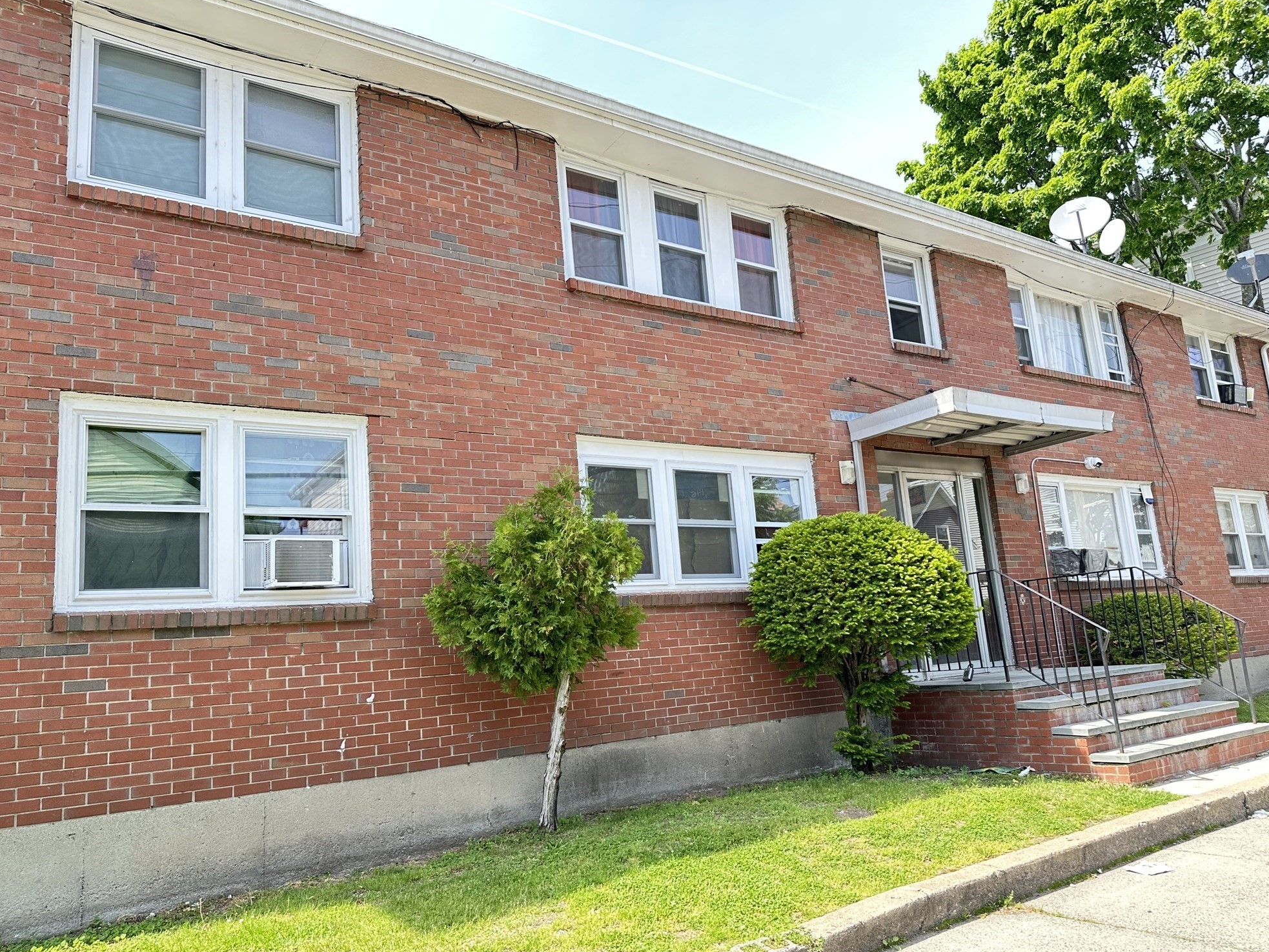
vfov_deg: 54.9
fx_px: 917
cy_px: 494
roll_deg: +5.4
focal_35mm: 25
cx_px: 651
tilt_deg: +9.6
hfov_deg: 69.4
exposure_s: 1/357
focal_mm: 6.86
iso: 80
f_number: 1.78
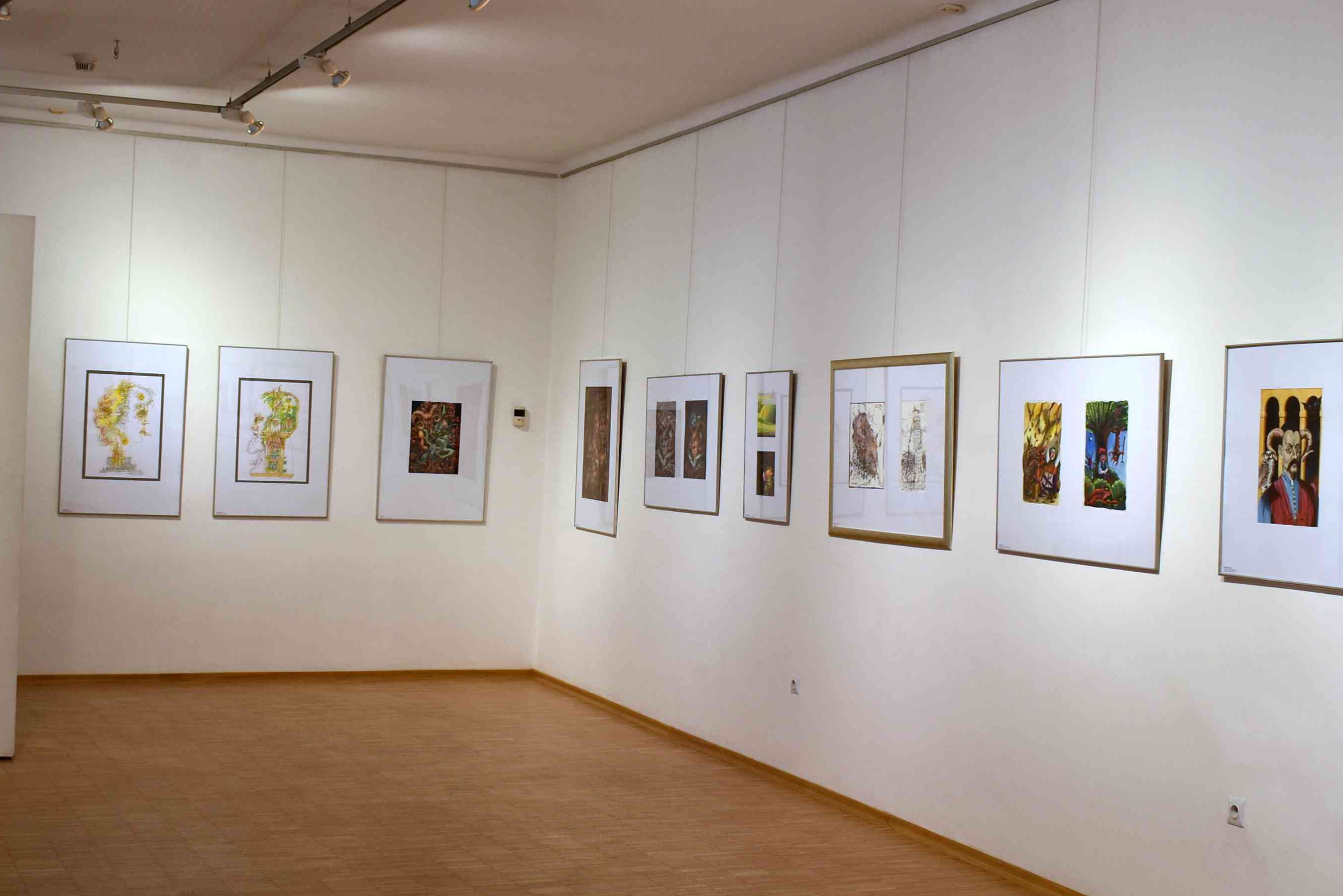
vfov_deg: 27.0
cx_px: 612
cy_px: 492
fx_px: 1866
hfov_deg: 39.6
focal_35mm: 50
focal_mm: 20
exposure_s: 1/100
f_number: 5
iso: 400
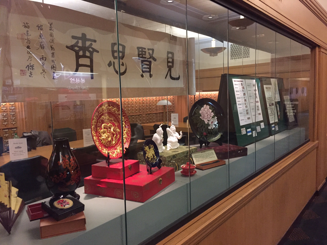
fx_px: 274
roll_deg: -0.1
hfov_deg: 61.7
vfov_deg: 48.2
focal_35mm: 29
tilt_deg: -5.3
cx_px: 164
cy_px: 122
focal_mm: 4.15
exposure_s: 1/15
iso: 320
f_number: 2.2
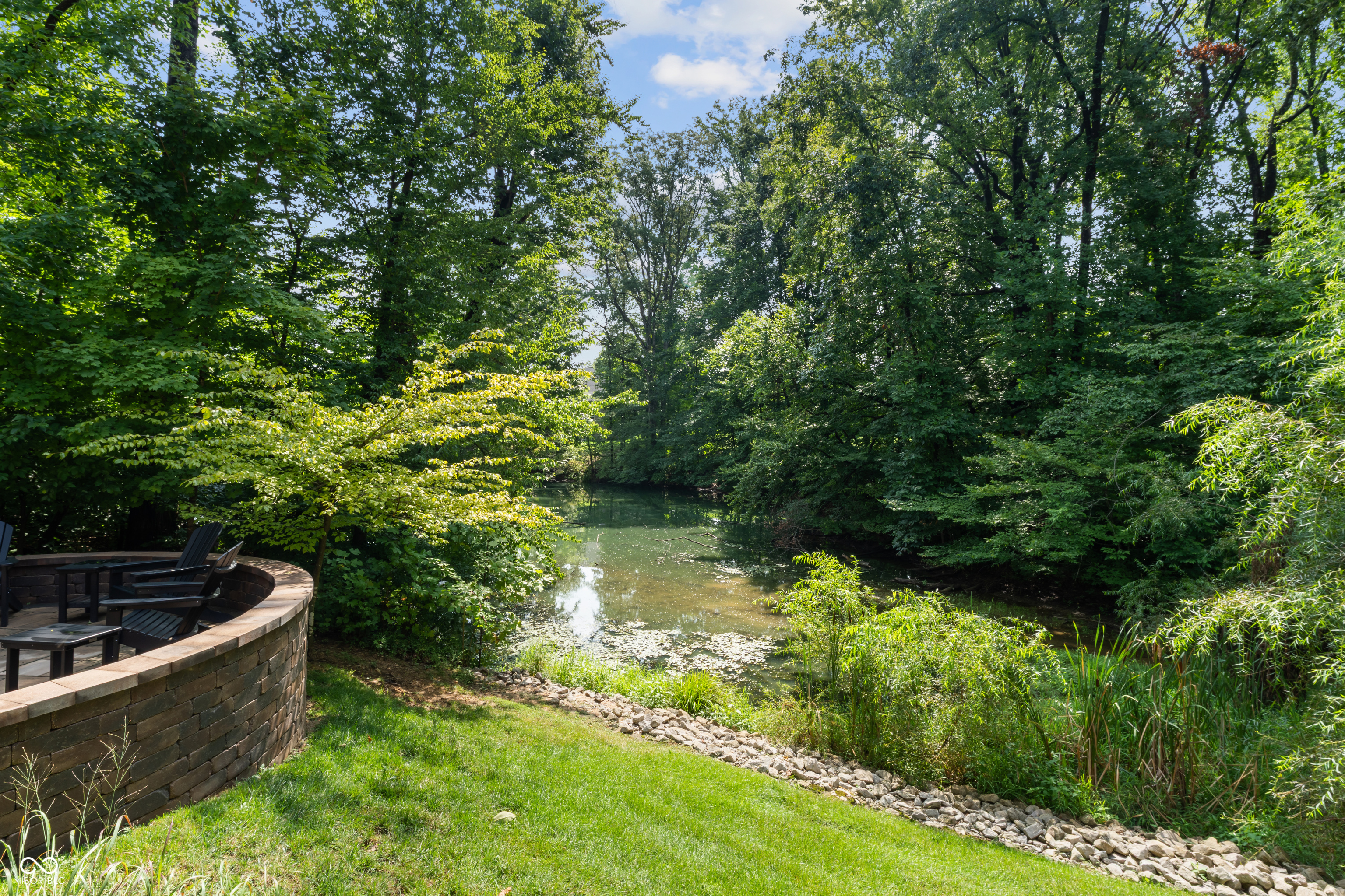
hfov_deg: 91.9
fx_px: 650
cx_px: 672
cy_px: 448
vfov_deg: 69.2
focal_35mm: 17
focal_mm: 17.4
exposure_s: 1/30
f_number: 13
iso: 125
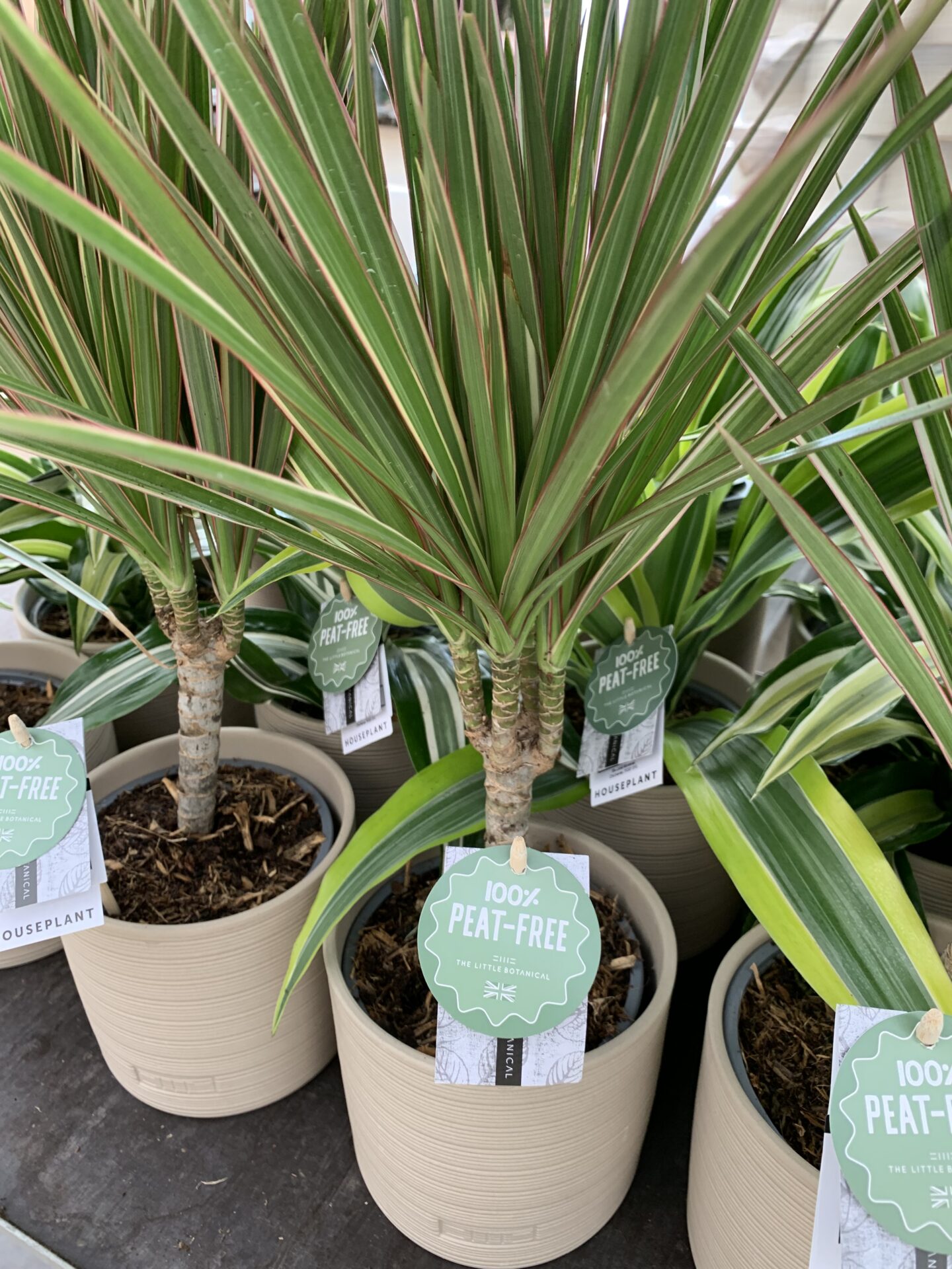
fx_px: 953
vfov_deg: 67.3
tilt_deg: -30.5
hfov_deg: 53.1
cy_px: 634
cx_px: 476
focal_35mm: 26
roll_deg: -1.6
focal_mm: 4.25
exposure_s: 1/106
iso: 100
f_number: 1.8
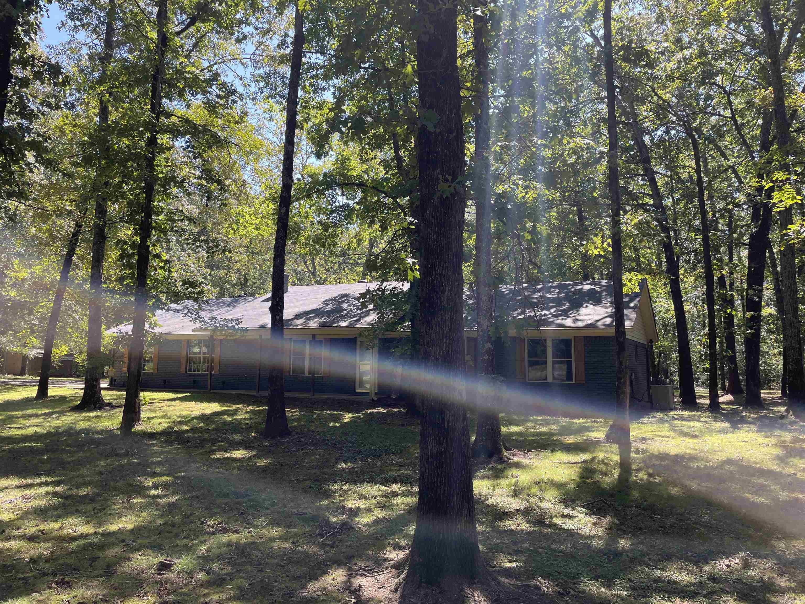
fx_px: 605
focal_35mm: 26
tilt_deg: +6.9
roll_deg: -0.8
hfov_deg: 67.3
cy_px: 302
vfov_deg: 53.1
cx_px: 402
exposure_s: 1/449
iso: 32
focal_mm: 4.2
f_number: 1.6
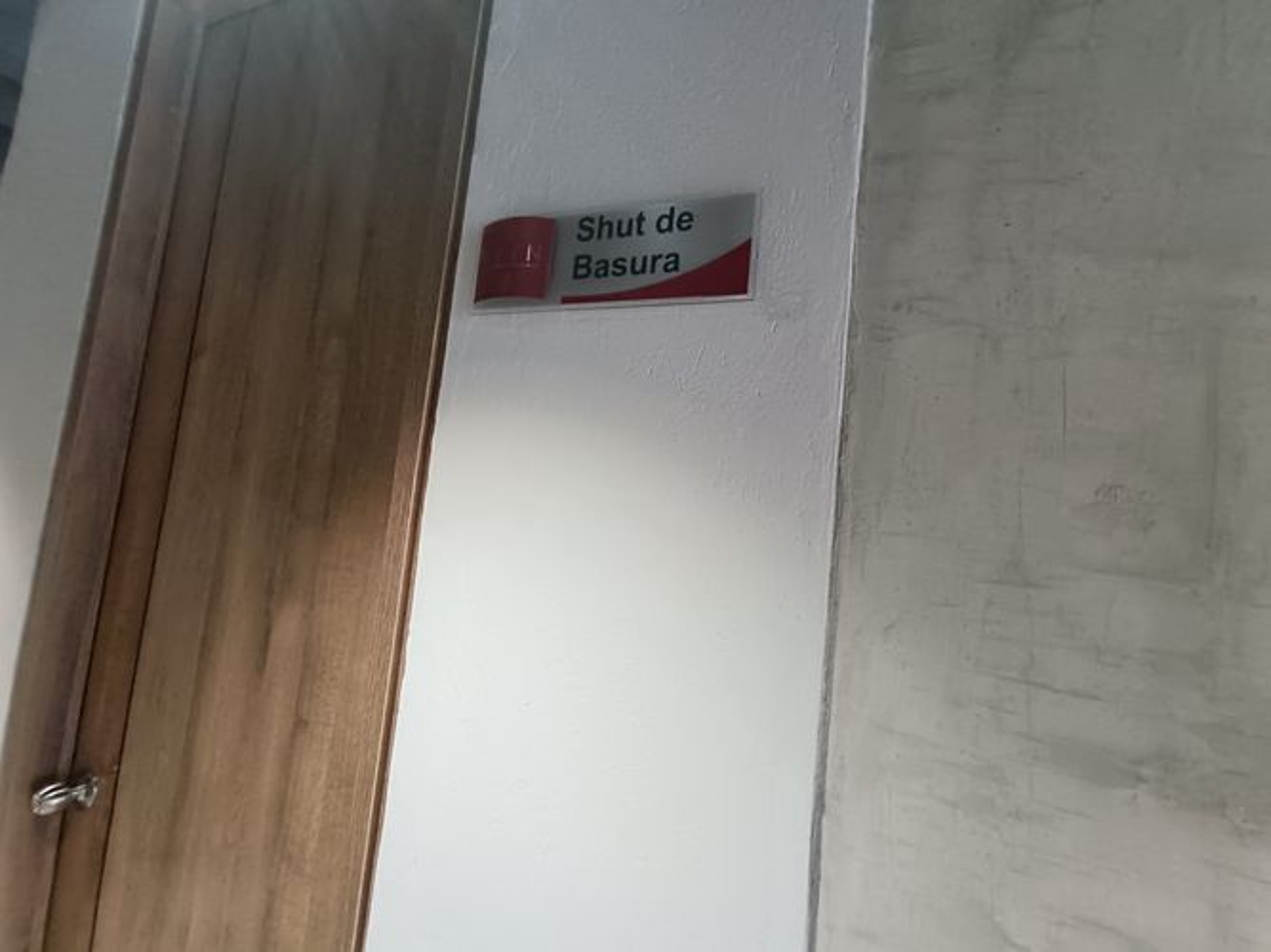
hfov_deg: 94.5
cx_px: 636
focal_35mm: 16
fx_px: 587
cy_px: 476
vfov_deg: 78.1
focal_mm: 1.66
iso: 616
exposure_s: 1/60
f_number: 2.2
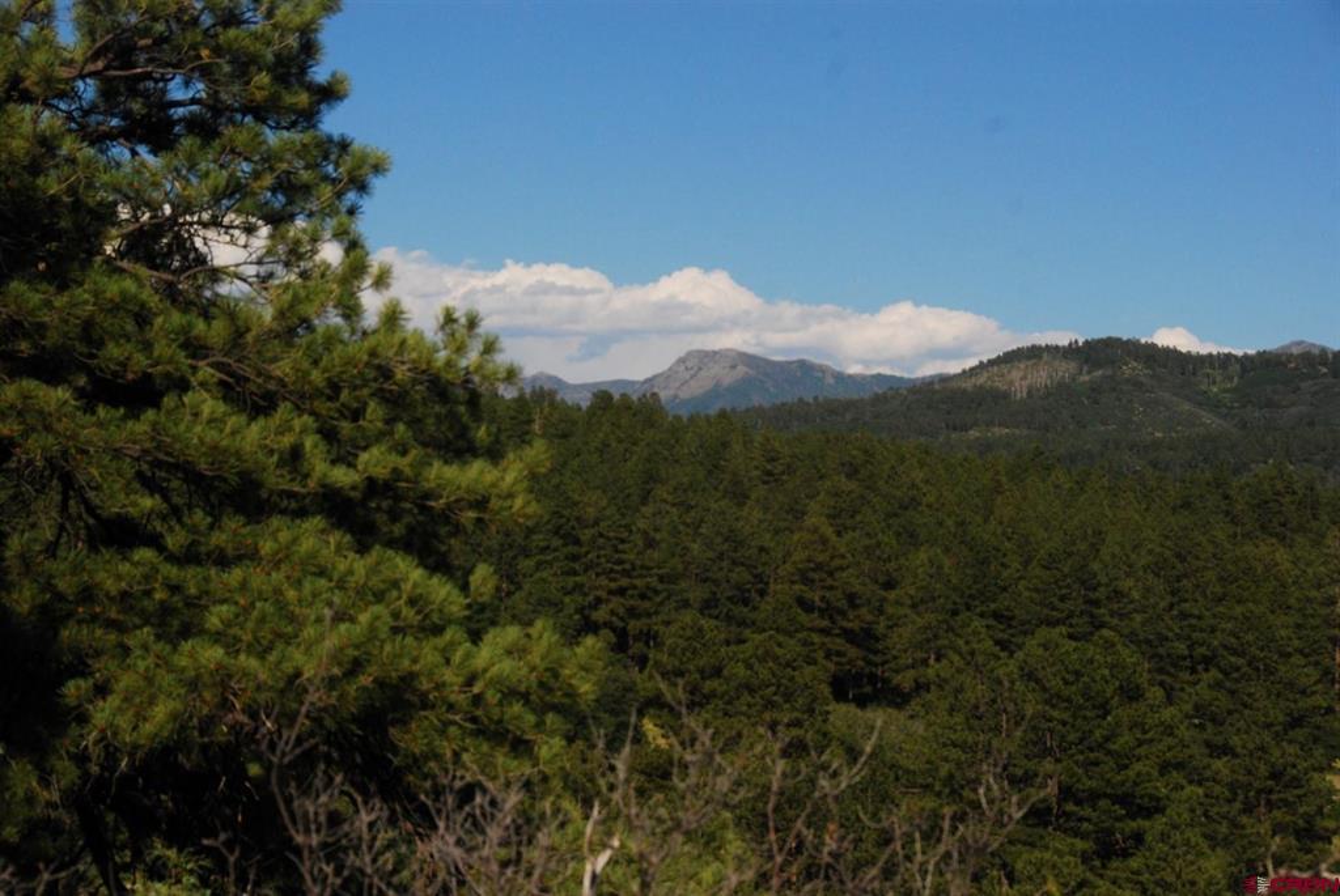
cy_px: 448
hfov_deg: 19.4
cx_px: 670
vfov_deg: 13.1
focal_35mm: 105
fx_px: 3912
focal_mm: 70
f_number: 9
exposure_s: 1/1250
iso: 400
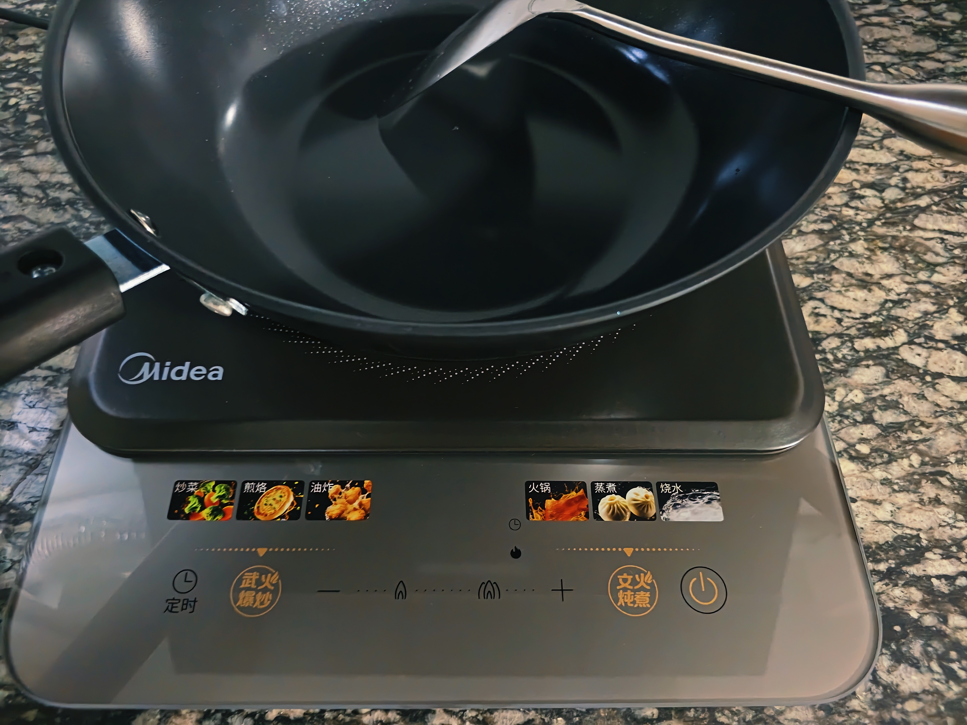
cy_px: 362
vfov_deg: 58.9
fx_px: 643
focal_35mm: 23
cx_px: 484
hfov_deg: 73.9
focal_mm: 5.56
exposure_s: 1/14.3
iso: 2942
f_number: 1.88
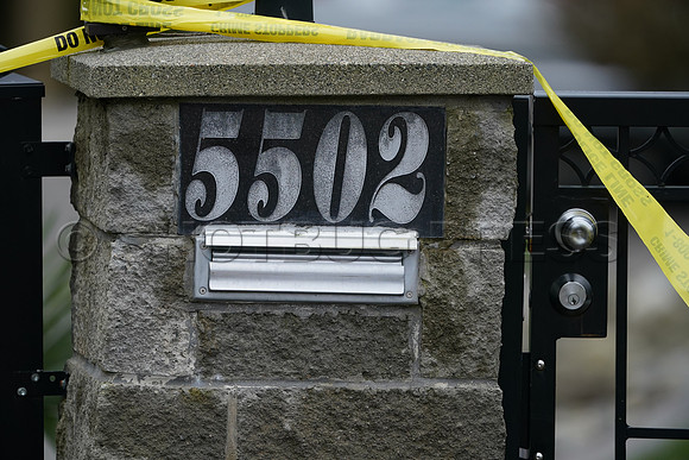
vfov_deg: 1.6
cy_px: 230
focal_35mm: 840
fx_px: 16080
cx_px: 344
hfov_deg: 2.5
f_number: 5.6
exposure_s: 1/200
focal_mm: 840
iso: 1250
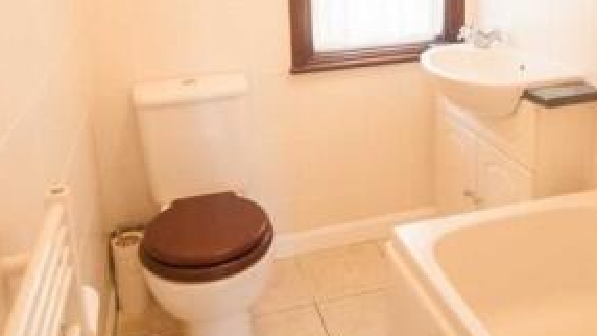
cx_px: 328
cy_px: 50
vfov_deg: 31.7
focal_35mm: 36
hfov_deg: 55.2
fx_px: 570
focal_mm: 10
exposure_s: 1/30
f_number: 4
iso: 560
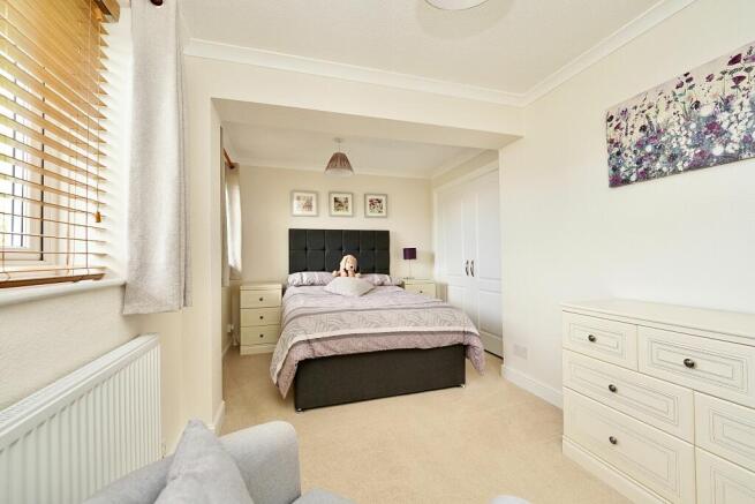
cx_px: 378
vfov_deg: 81.2
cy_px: 252
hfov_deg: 104.2
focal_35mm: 14
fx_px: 294
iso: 1000
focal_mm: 14
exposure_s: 1/160
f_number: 4
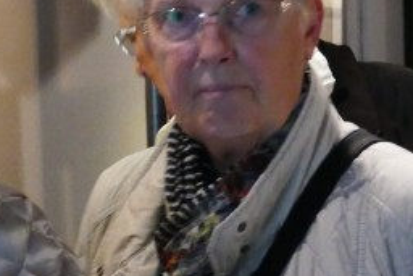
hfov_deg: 10.8
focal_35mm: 188
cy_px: 266
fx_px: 2158
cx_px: 481
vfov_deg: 7.3
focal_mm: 17.27
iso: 3200
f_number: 3.3
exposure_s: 1/40
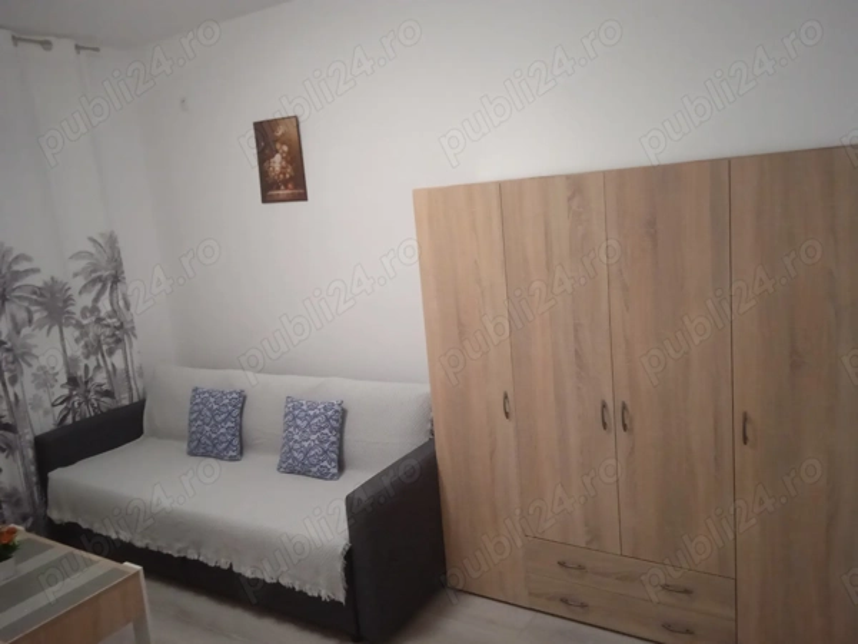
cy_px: 322
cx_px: 429
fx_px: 694
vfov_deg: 49.7
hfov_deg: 63.4
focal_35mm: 28
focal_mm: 3.43
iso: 850
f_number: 2.2
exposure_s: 1/16.7
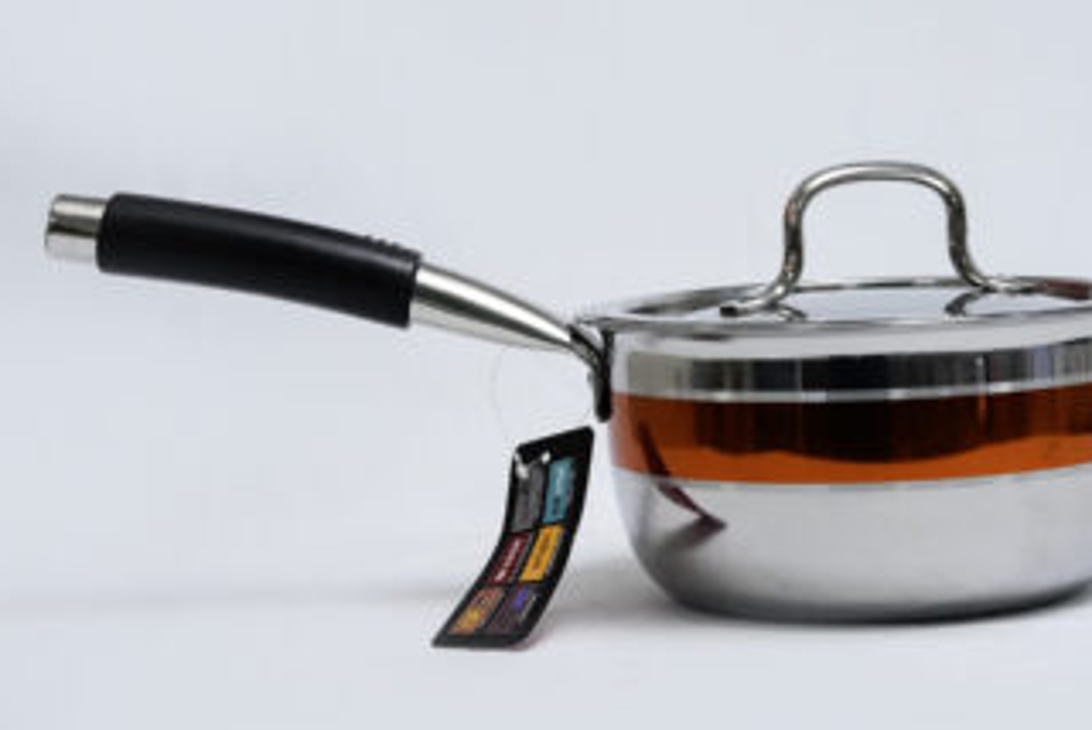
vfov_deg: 14.6
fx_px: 2854
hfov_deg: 21.6
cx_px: 662
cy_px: 298
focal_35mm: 94
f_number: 16
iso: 6400
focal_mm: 70
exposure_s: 1/160
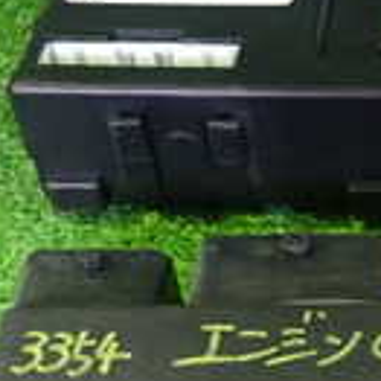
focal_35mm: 101
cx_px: 445
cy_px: 381
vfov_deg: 16.9
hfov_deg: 16.6
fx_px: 1258
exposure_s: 1/25
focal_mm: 4.5
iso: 800
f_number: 2
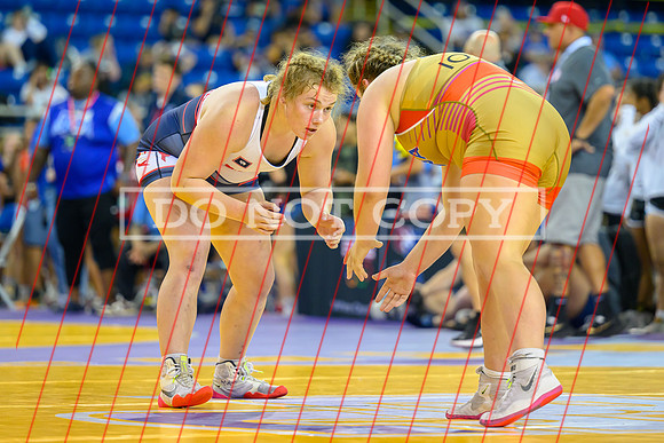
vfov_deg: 6.7
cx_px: 331
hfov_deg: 10.0
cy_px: 161
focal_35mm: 206
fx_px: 3805
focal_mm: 155
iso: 2500
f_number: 2.8
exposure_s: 1/800
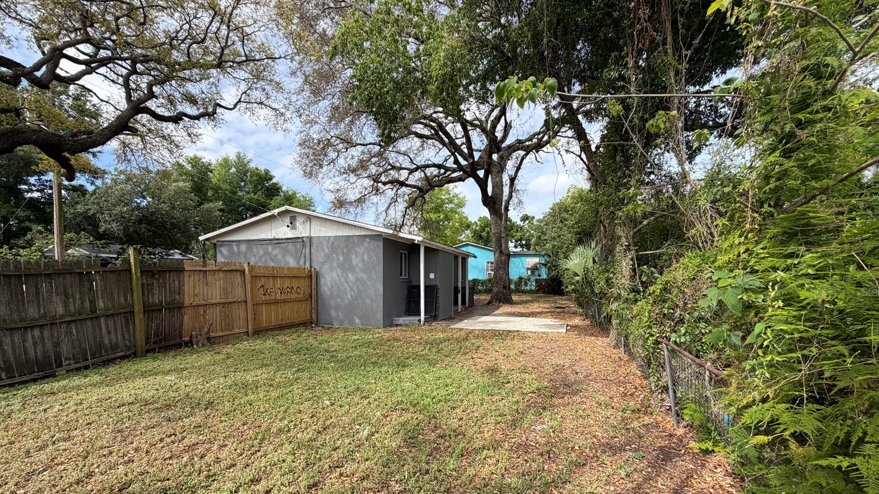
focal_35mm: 16
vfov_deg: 66.6
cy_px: 291
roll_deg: +0.1
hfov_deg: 99.3
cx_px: 455
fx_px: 373
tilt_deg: -2.3
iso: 40
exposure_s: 1/734
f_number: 2.2
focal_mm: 2.22
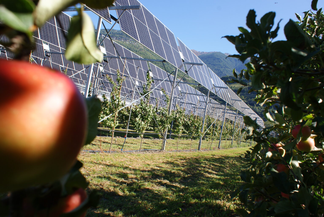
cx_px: 162
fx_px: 270
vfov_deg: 43.7
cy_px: 108
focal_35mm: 30
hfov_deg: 61.9
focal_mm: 20
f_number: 10
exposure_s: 1/80
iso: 100
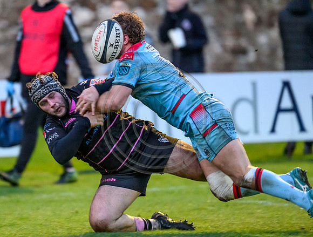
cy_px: 108
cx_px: 119
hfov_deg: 4.2
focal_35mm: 475
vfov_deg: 3.2
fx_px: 4307
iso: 8000
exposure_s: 1/500
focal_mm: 400
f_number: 3.2
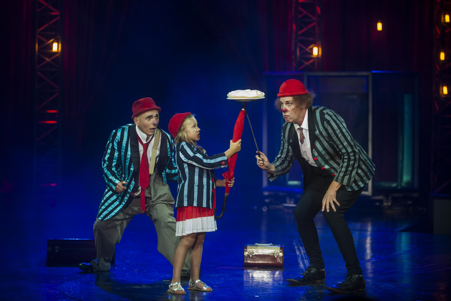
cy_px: 150
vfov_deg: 13.0
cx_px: 226
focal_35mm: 105
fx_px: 1315
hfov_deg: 19.5
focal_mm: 105
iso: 2500
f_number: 3.5
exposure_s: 1/500
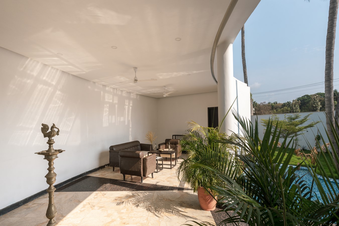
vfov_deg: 67.4
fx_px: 169
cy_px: 113
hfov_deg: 90.0
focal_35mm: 18
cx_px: 170
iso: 125
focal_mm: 18
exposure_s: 1/100
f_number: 7.1
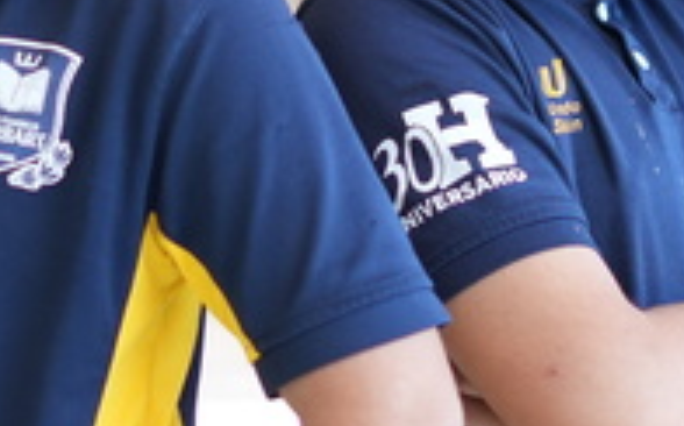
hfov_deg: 10.1
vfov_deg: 6.3
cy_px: 120
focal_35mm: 208
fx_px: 3873
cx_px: 150
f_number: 1.8
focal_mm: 50
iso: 800
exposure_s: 1/320
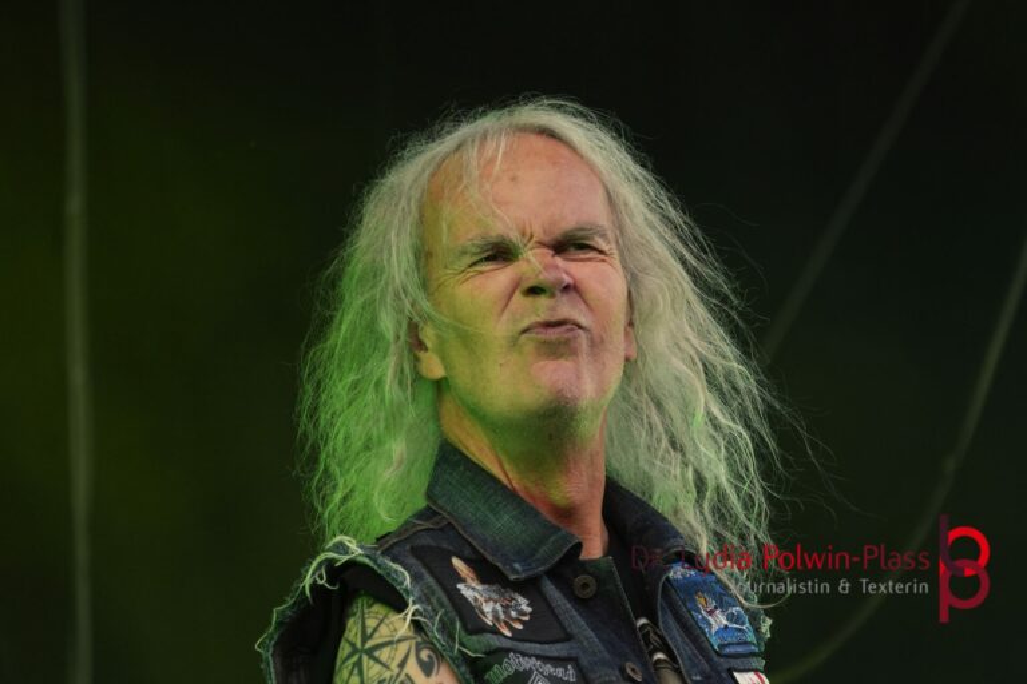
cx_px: 514
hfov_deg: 9.1
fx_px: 6418
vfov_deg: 6.1
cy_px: 342
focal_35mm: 225
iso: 1250
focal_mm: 150
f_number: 5.6
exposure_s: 1/250
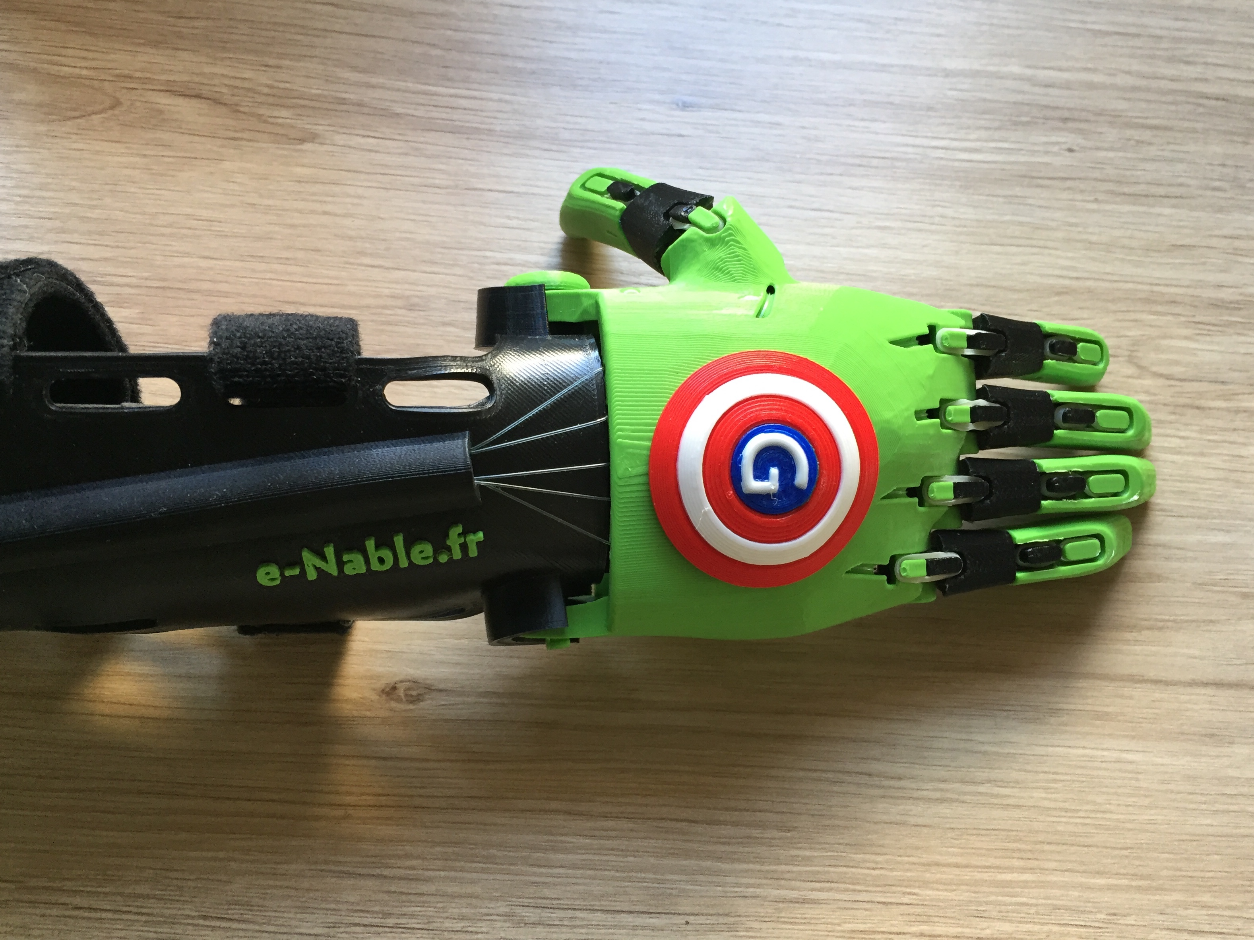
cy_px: 456
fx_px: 1087
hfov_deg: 60.0
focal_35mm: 30
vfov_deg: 46.8
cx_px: 641
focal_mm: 4.15
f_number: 2.2
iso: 64
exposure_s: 1/33
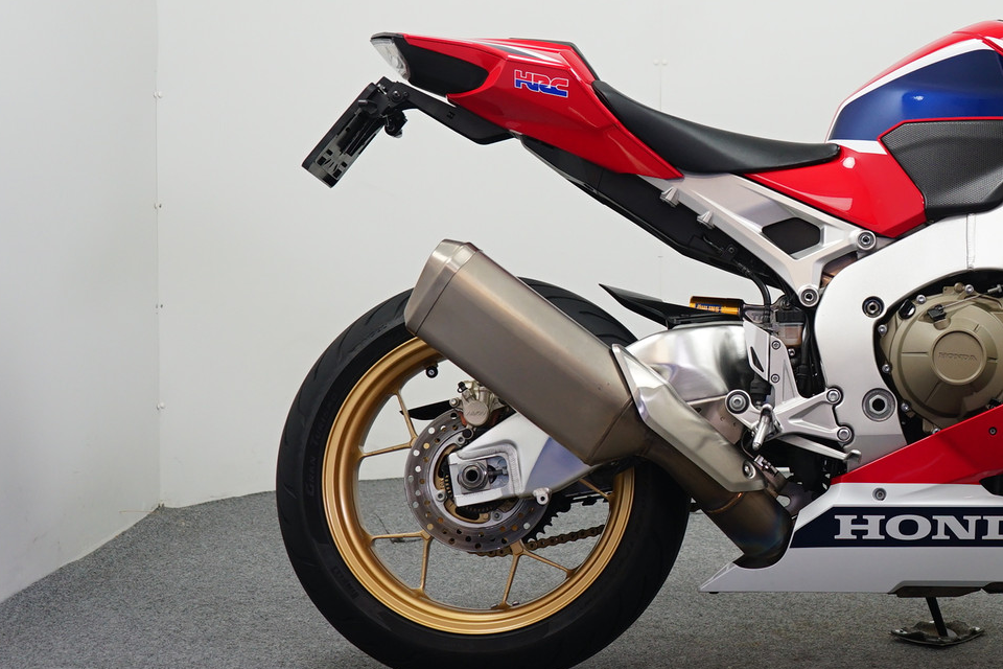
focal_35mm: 94
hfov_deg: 21.2
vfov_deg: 14.5
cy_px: 239
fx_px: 2619
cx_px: 929
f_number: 4.5
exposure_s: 1/60
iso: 500
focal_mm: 47
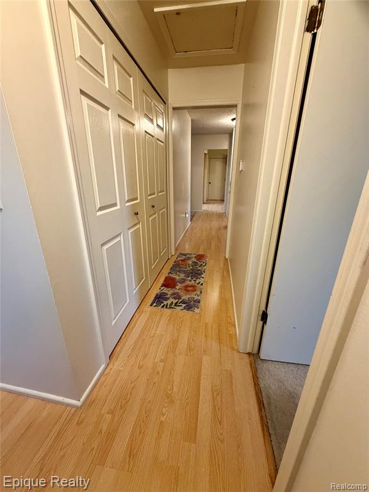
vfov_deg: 102.1
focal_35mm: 14
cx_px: 184
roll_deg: -0.3
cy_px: 246
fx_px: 199
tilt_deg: -19.7
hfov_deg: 85.7
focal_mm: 2.22
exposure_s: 1/60
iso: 400
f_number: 2.2
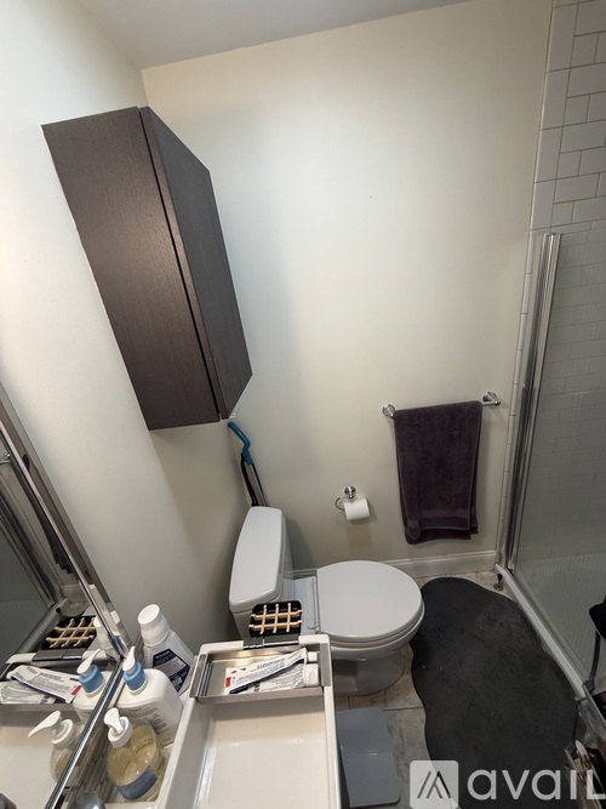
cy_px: 404
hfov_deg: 85.7
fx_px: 327
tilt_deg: -19.3
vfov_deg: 102.1
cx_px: 303
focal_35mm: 14
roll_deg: +6.8
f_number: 2.2
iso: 160
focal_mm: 2.22
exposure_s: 1/60
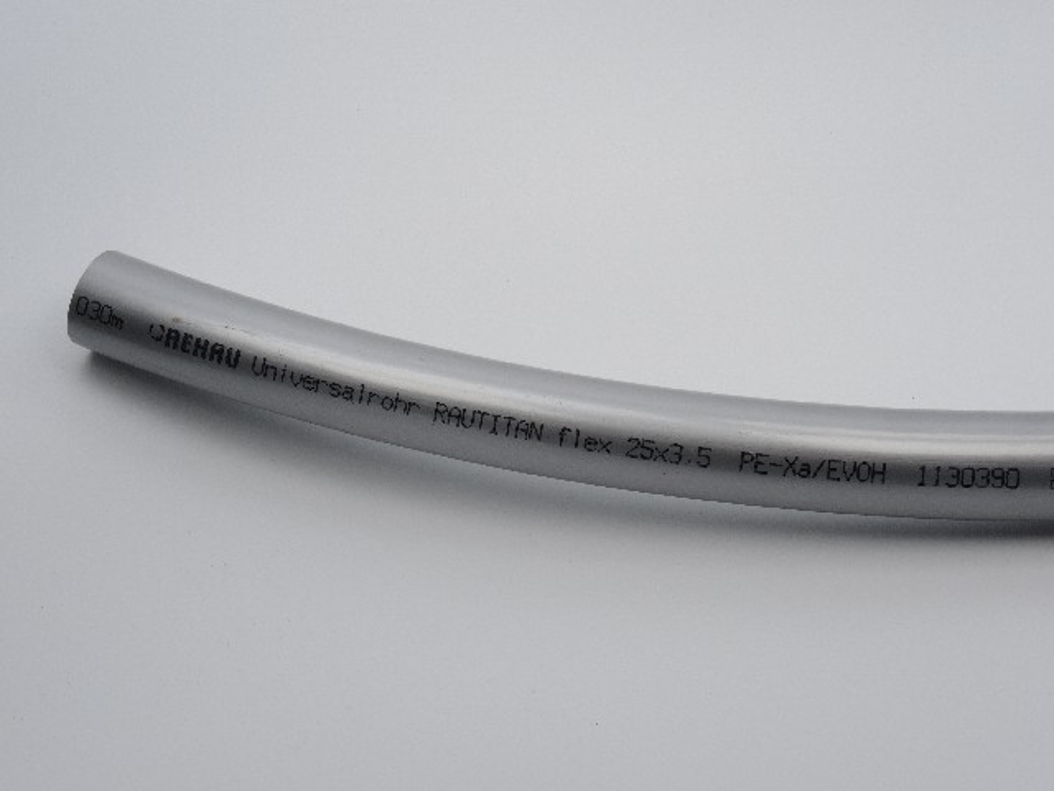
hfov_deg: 38.2
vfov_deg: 29.1
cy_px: 396
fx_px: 1522
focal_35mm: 50
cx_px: 527
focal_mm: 11
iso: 100
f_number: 7.1
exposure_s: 1/200
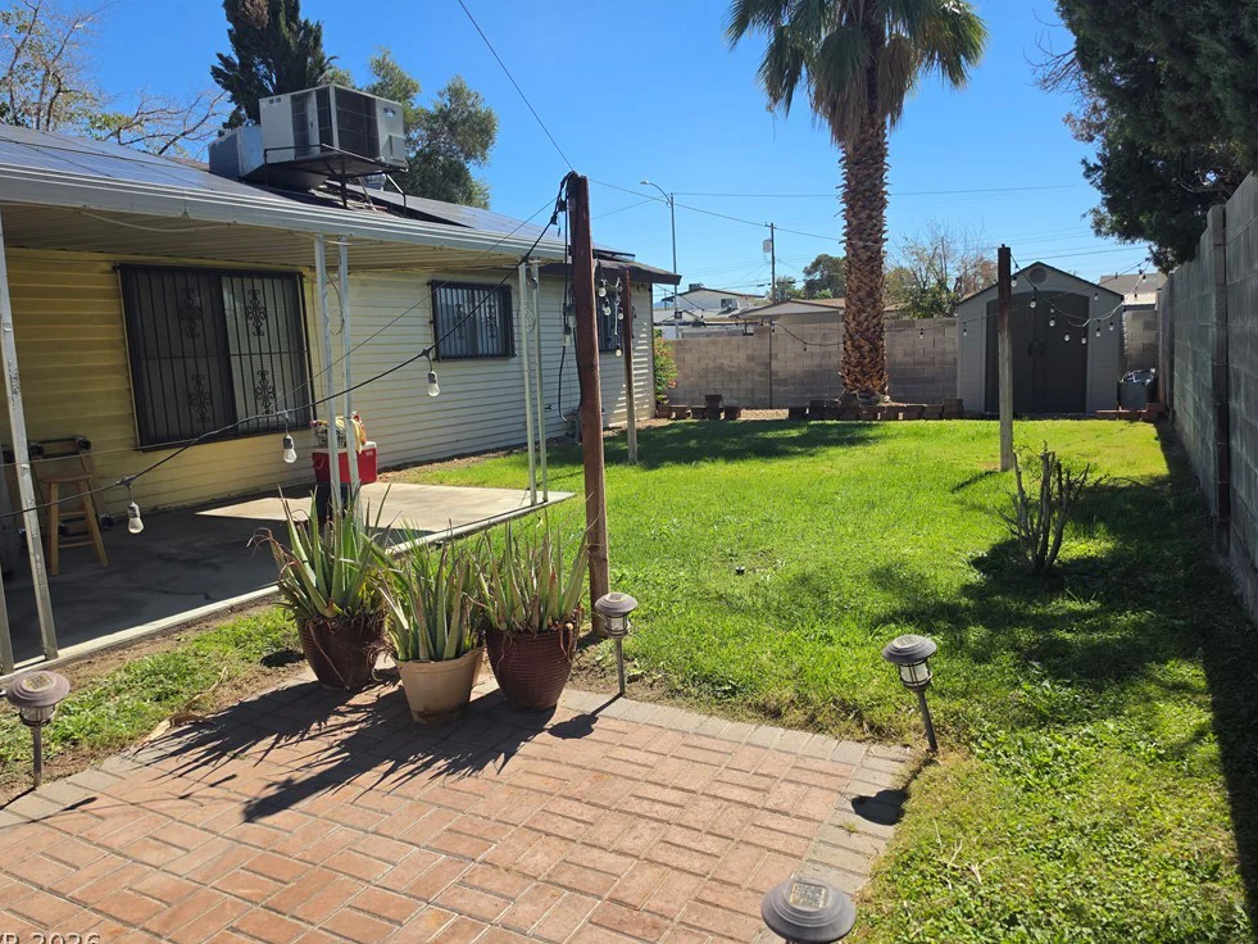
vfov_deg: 56.8
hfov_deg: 71.6
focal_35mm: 24
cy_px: 472
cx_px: 617
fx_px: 872
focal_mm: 6.5
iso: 64
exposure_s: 1/5955
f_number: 1.4
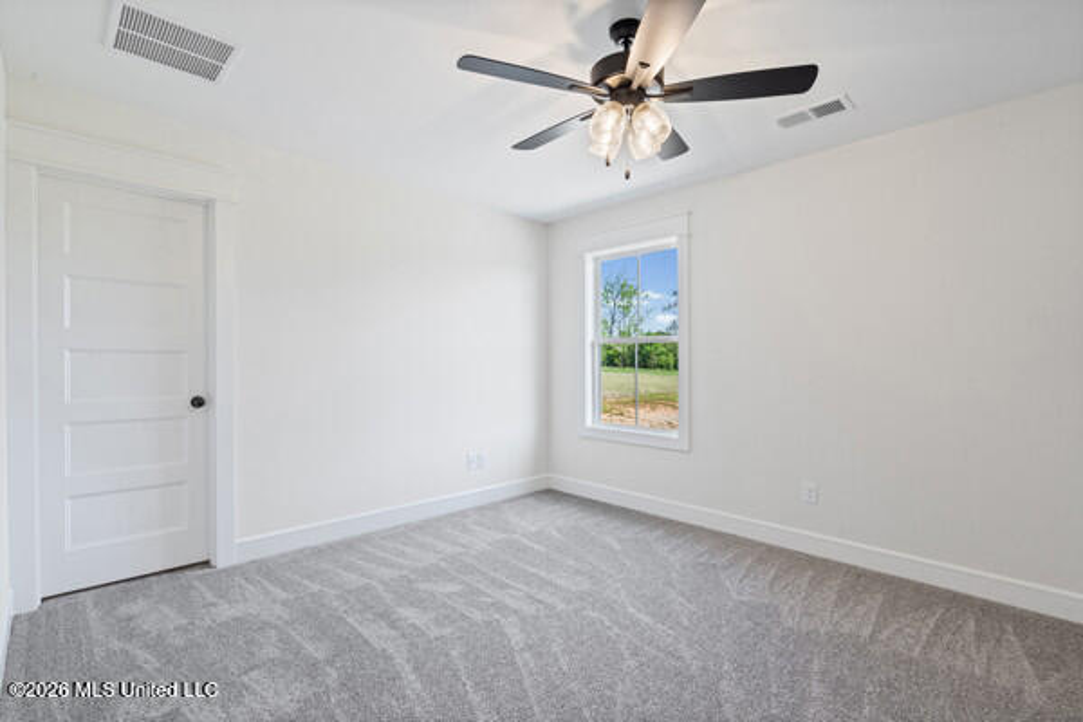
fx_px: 481
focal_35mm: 16
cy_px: 361
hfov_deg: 96.7
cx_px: 542
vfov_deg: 73.7
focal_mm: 16
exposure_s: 1/13
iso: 800
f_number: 11
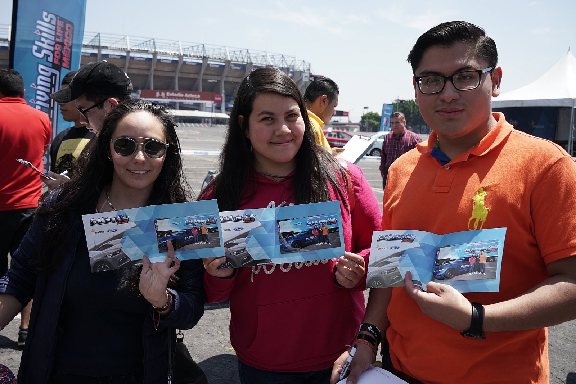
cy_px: 192
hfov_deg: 51.9
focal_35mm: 37
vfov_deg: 35.9
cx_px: 288
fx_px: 592
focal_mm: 37
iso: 125
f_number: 9
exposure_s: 1/160
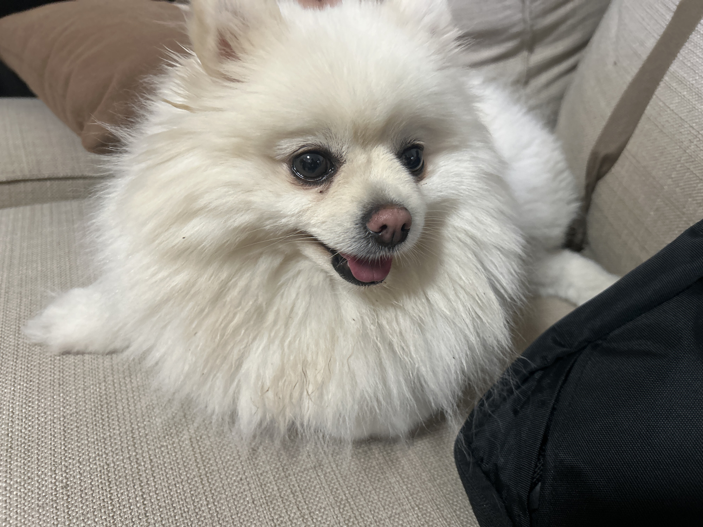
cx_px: 352
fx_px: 528
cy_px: 264
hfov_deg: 67.3
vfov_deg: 53.1
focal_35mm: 26
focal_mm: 5.7
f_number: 1.5
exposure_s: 1/50
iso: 400
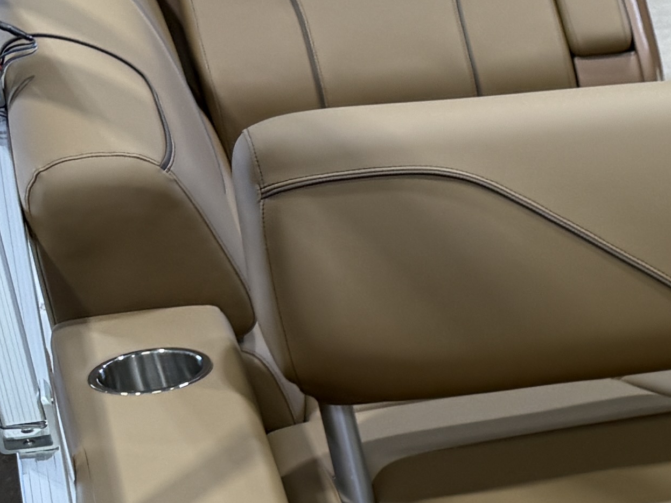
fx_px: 2133
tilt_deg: -31.3
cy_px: 677
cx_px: 1422
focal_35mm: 110
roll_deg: -5.1
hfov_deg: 14.3
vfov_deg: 13.0
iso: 80
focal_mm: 6.76
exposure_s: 1/123
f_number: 1.78
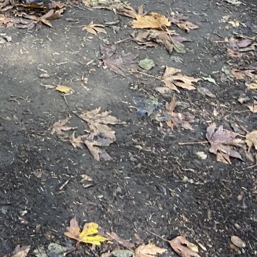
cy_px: -129
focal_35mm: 96
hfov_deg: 17.4
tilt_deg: -7.1
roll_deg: +1.3
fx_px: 806
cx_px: -33
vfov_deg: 16.5
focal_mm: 4.25
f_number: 1.8
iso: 125
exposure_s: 1/95
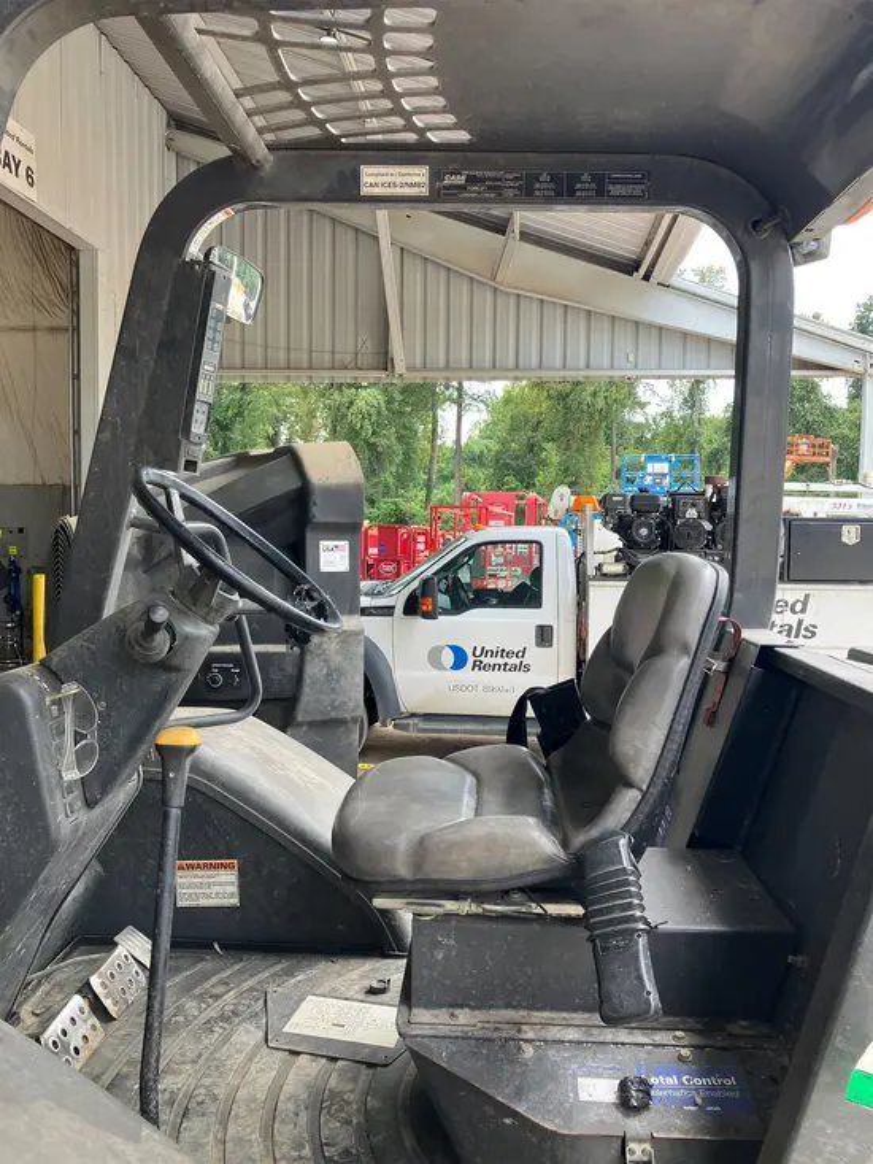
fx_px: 941
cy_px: 582
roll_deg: -1.1
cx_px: 436
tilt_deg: -1.0
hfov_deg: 49.8
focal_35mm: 28
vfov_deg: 63.4
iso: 25
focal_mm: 3.99
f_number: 1.8
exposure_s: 1/147
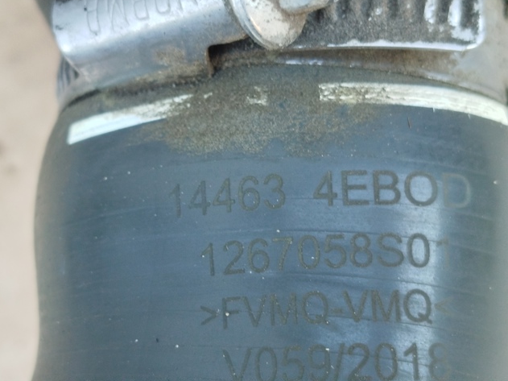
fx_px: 1071
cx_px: 251
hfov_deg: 26.7
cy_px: 189
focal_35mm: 73
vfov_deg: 20.2
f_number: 1.7
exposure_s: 1/33
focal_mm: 5.31
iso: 125
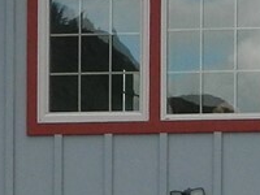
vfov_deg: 3.9
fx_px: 2824
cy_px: 460
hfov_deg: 5.2
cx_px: 545
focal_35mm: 376
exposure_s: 1/250
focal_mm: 8.4
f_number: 3.6
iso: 80
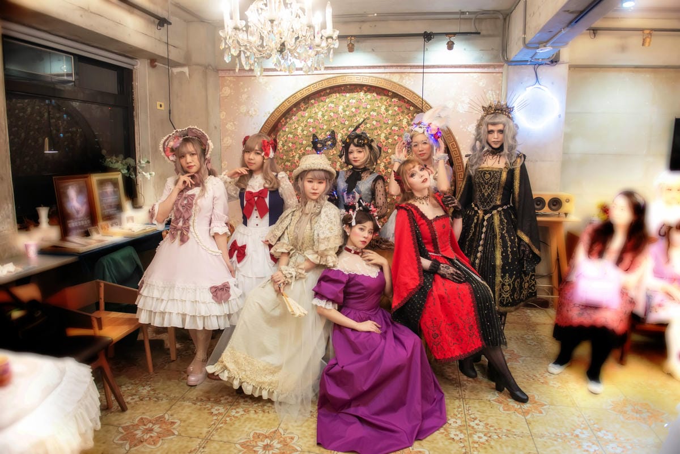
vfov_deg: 53.2
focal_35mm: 24
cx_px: 340
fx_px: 453
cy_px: 227
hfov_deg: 73.7
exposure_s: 1/100
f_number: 3.2
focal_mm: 24
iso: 1250
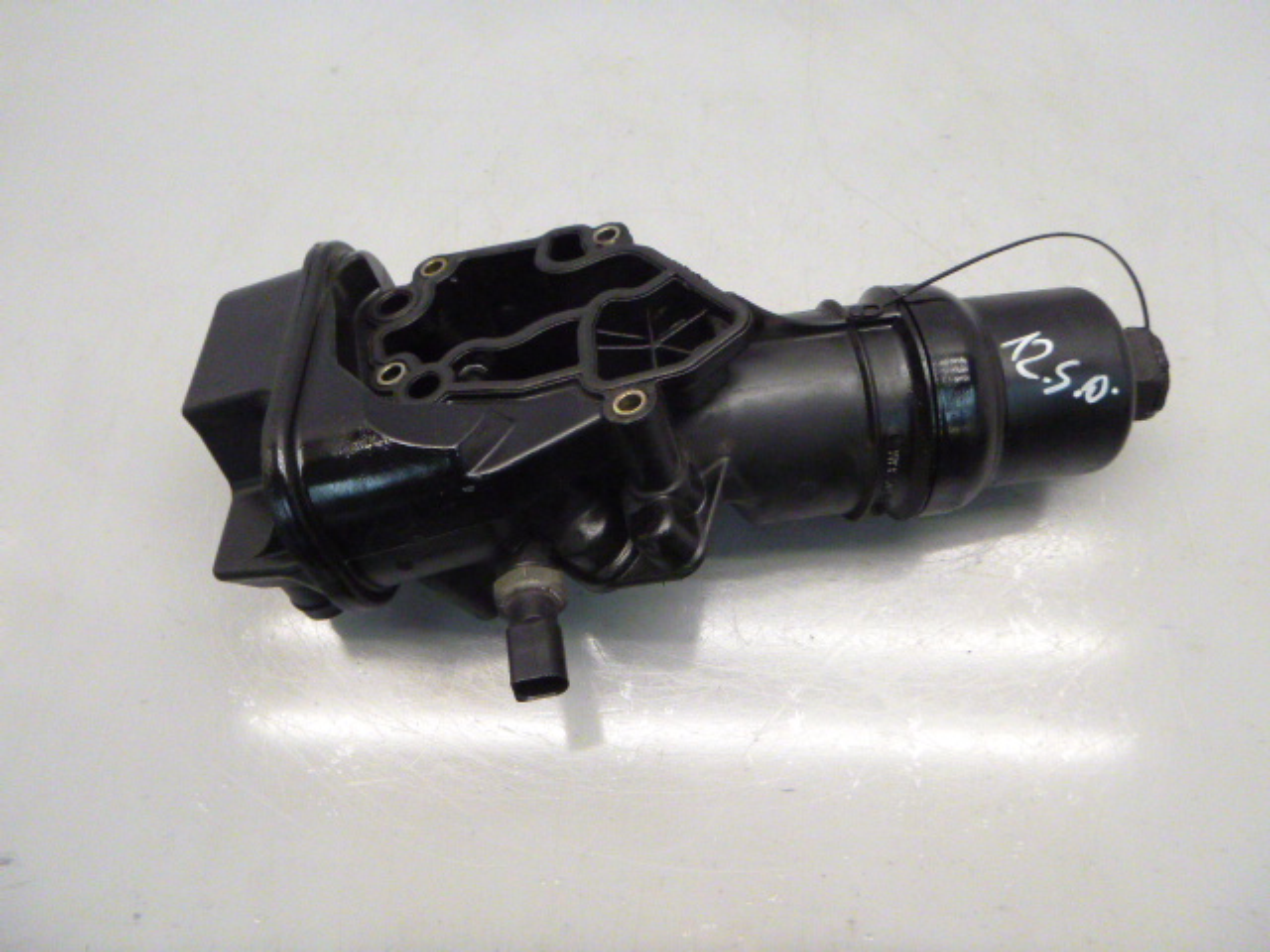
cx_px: 635
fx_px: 991
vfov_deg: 51.4
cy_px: 476
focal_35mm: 27
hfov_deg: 65.3
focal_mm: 4.8
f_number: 4
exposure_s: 1/80
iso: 800
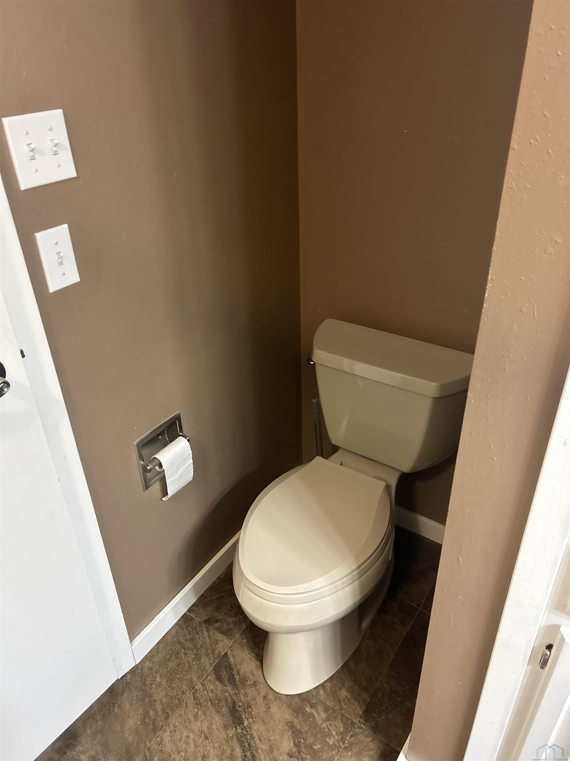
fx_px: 571
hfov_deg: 53.1
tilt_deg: -30.5
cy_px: 380
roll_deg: +2.3
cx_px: 285
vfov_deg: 67.3
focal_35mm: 26
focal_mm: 5.7
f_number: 1.5
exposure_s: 1/60
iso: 400
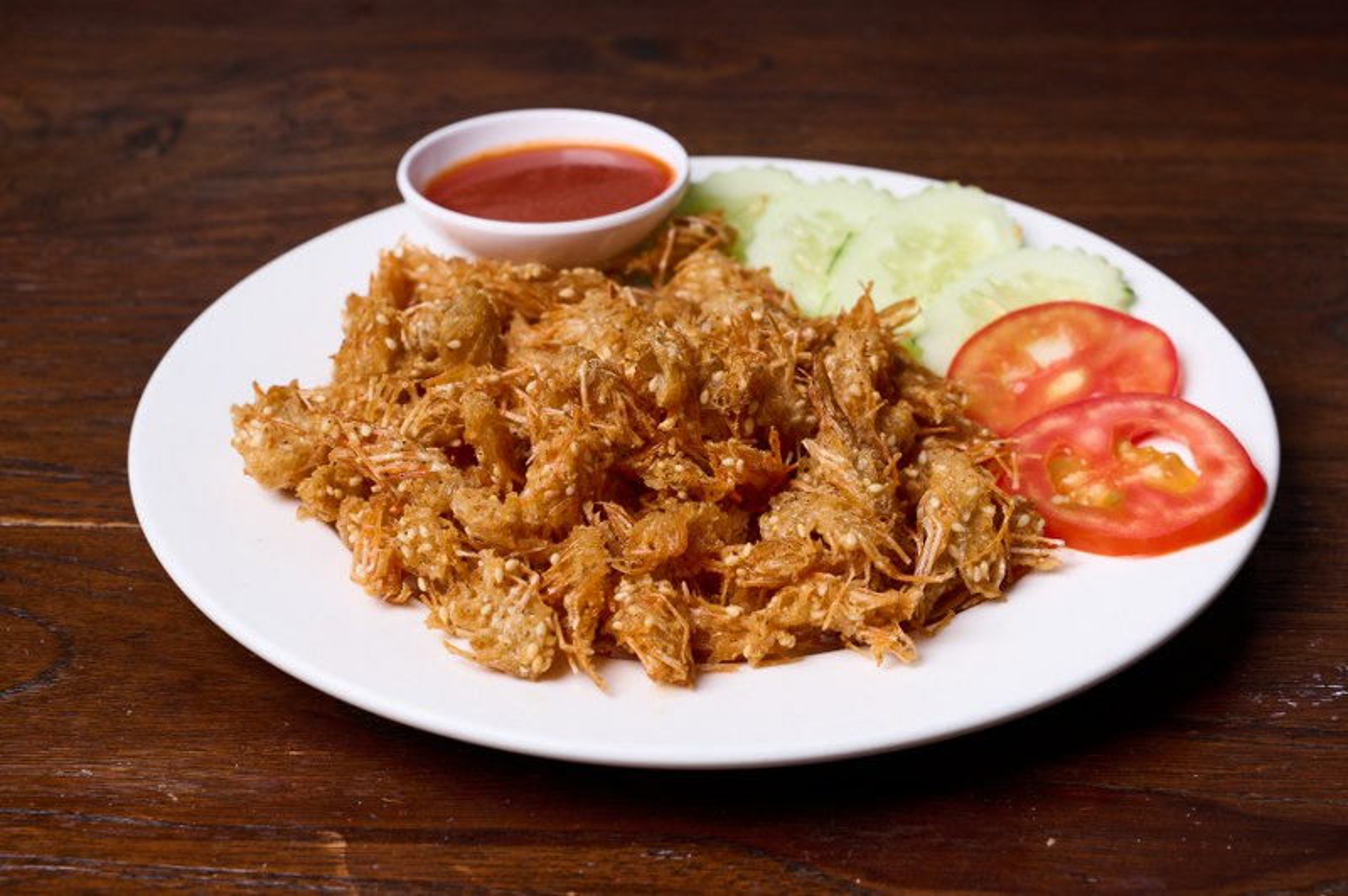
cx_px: 674
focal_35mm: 65
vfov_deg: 20.9
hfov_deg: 31.0
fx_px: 2432
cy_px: 448
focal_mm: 65
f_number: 10
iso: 100
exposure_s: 1/125
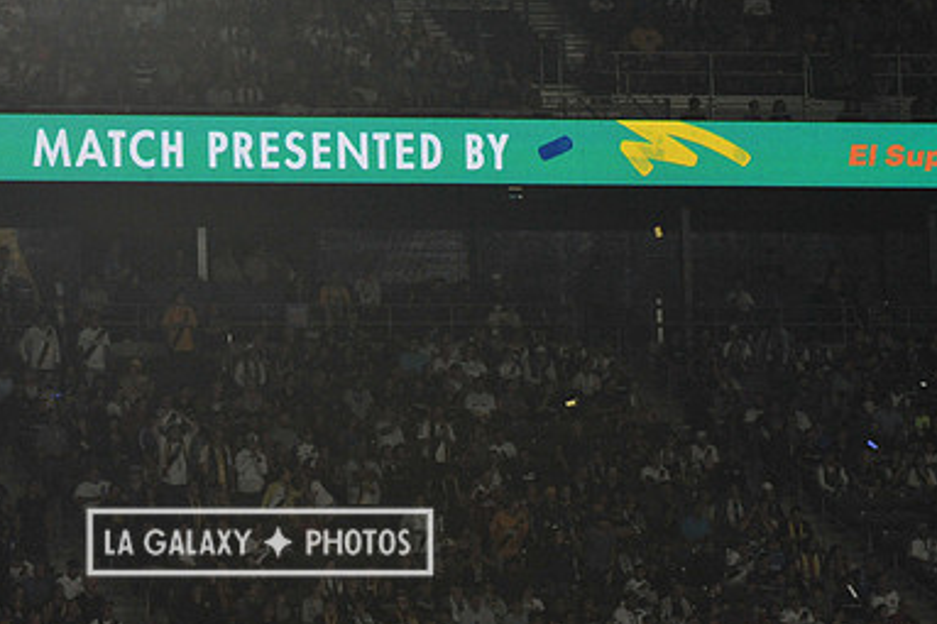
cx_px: 259
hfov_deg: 7.8
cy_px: 174
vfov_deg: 5.2
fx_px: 6894
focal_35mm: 265
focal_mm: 175
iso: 3200
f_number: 13
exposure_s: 1/640
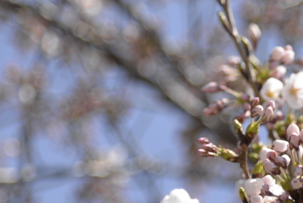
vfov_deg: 3.8
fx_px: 3049
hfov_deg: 5.6
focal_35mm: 362
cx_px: 593
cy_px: 292
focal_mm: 82
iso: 400
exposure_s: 1/2500
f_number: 4
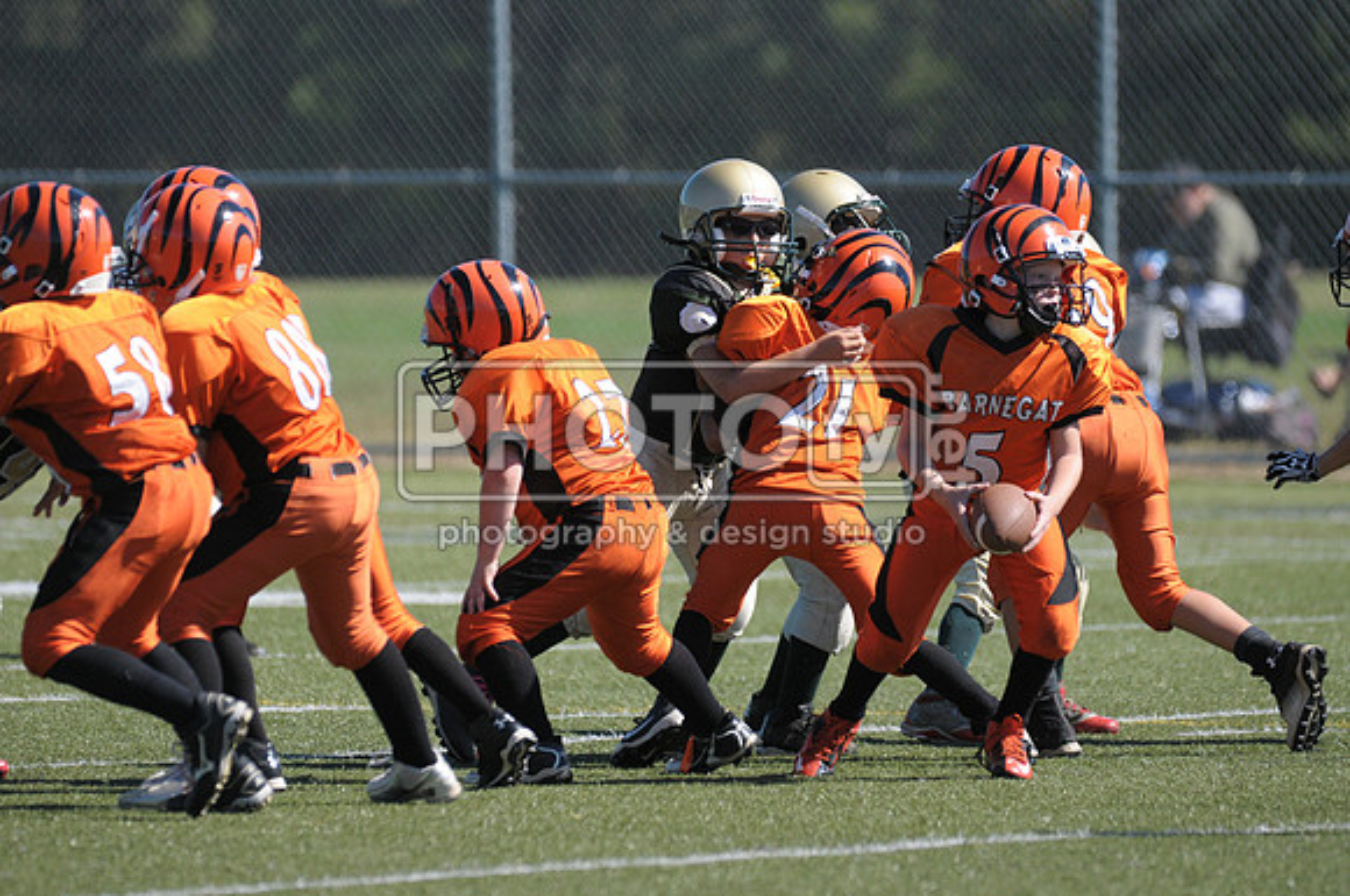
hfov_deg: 4.6
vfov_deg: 3.0
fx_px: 16851
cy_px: 448
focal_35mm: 450
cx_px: 675
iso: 640
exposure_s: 1/3200
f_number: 4
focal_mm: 300
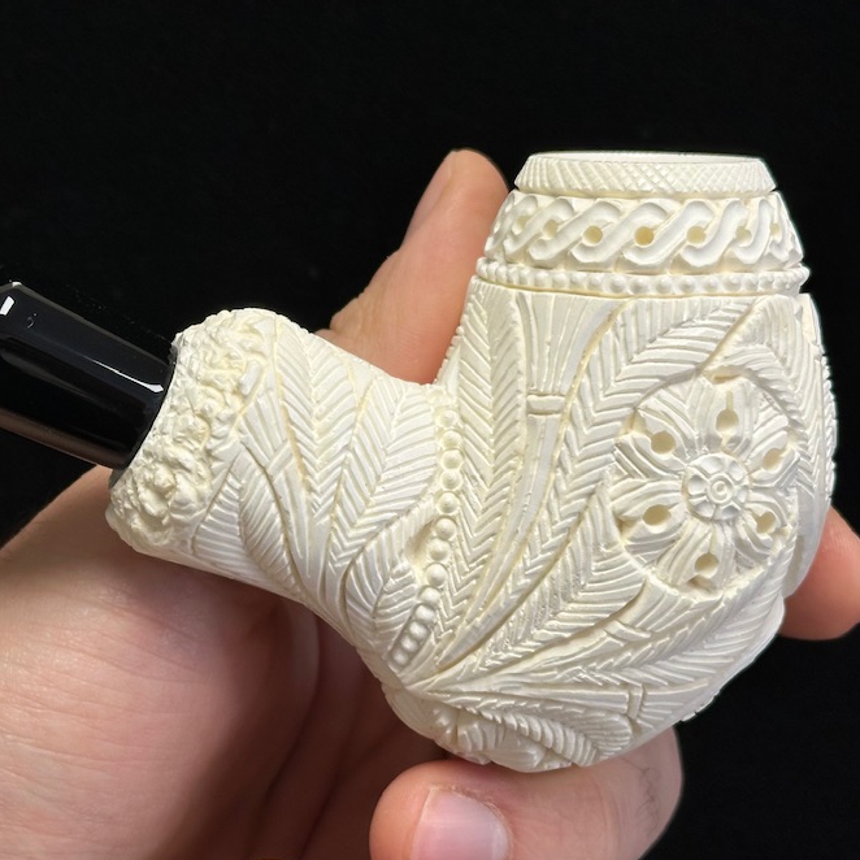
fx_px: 2305
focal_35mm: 82
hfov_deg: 21.0
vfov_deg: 21.1
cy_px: 366
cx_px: 223
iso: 50
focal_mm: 6.86
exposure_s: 1/209
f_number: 1.78
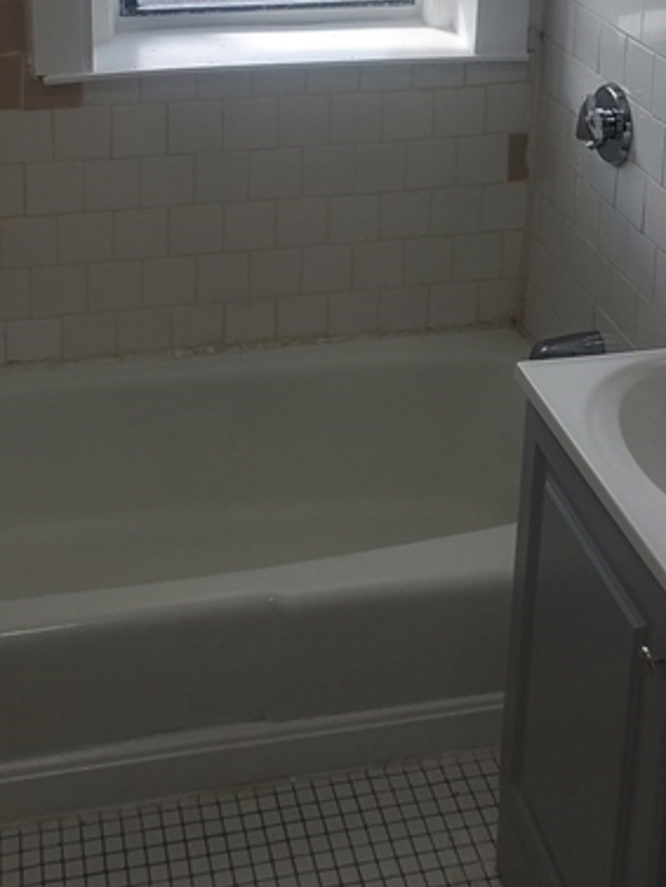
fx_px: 1359
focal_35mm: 53
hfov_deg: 27.5
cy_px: 38
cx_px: 275
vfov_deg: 33.6
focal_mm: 4.3
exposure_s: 1/146
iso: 50
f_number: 2.4
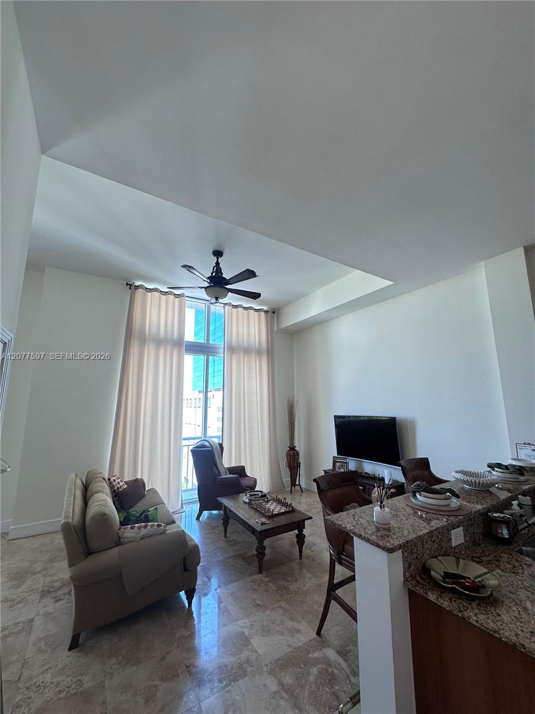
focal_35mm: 14
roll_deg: +0.2
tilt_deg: +10.4
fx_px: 288
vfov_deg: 102.1
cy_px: 357
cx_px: 268
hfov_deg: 85.7
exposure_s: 1/120
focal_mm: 2.22
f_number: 2.2
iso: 80
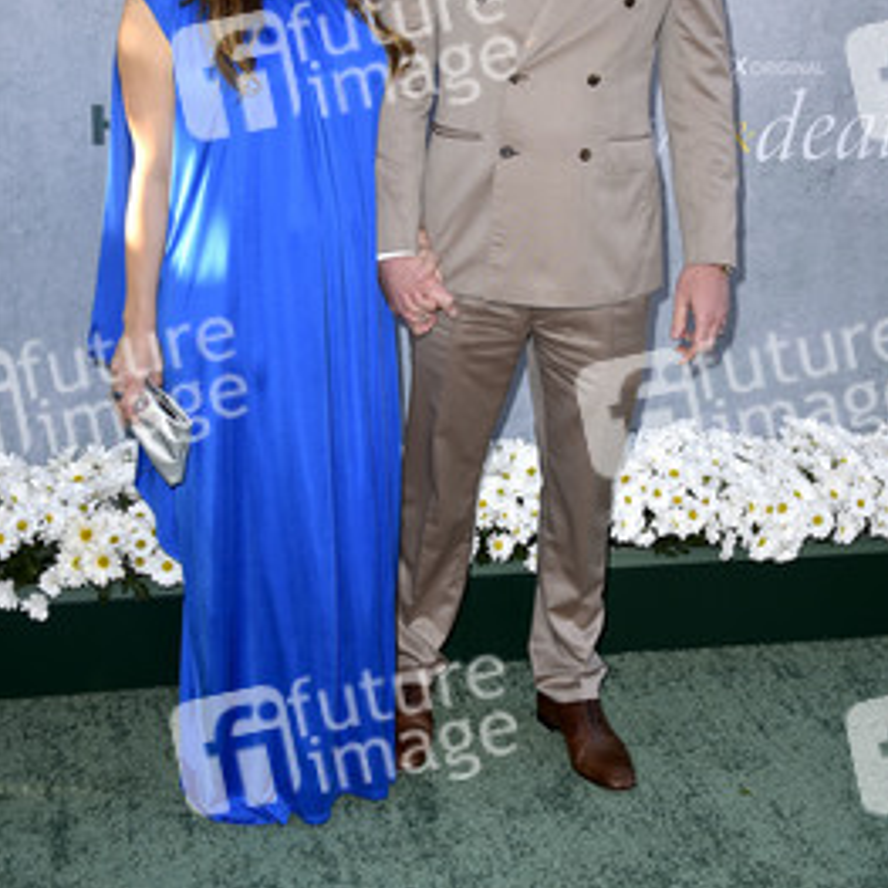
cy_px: 230
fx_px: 1654
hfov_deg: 30.0
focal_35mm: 57
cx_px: 444
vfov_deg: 29.6
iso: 250
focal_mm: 44
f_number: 6.3
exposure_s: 1/250
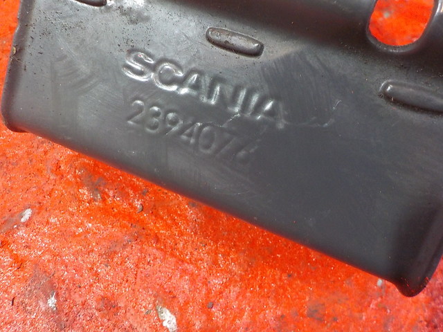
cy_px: 166
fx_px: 384
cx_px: 222
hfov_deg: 60.0
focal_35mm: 30
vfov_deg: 46.8
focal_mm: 4.1
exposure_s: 1/13
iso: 400
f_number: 3.3
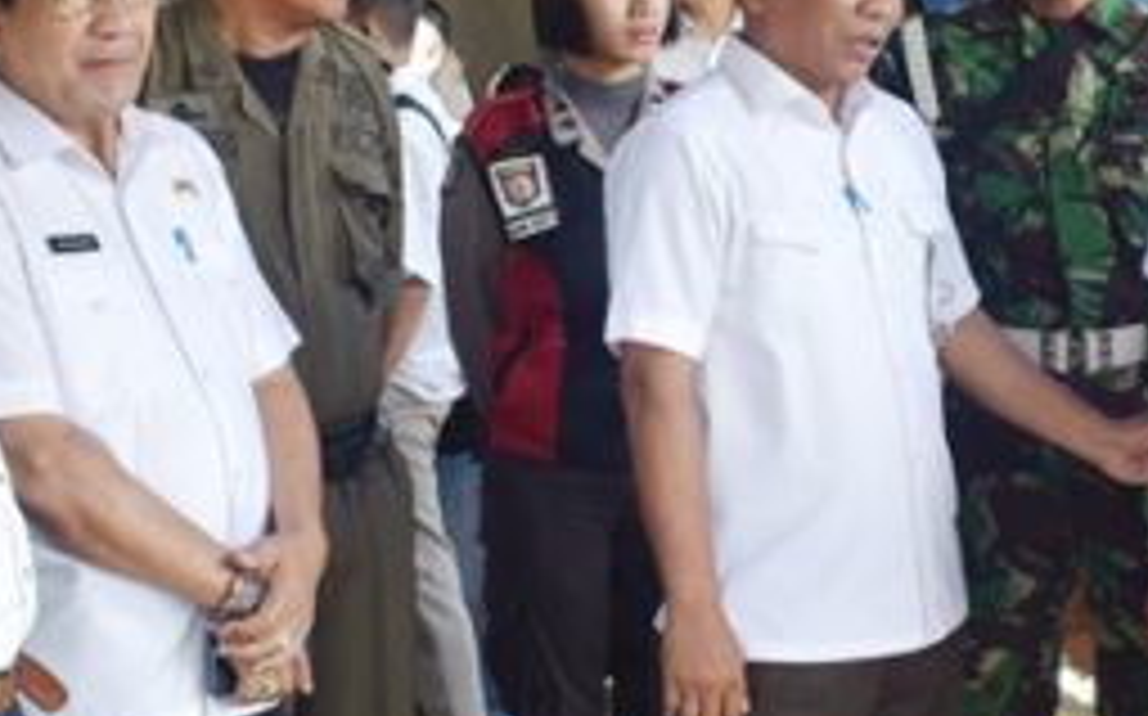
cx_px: 741
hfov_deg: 20.5
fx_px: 3158
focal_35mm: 101
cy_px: 322
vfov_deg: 12.9
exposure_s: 1/160
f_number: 6.3
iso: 400
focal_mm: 24
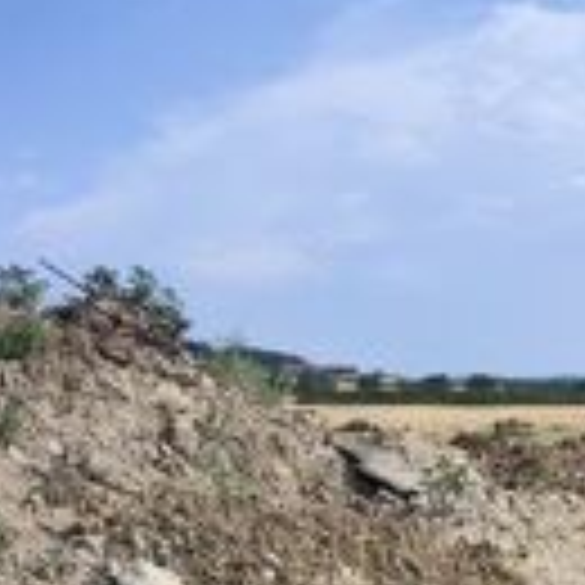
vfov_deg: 22.3
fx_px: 1434
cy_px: 572
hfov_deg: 22.7
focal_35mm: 75
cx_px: 117
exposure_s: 1/873
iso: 50
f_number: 1.65
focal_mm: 6.19
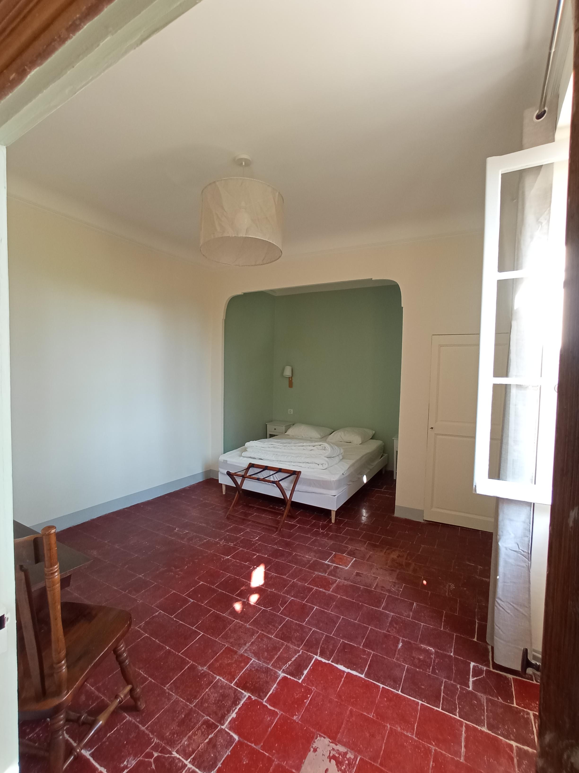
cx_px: 290
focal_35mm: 15
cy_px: 386
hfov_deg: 81.7
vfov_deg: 98.2
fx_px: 335
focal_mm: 1.65
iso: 151
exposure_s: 1/33.3
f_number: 2.2
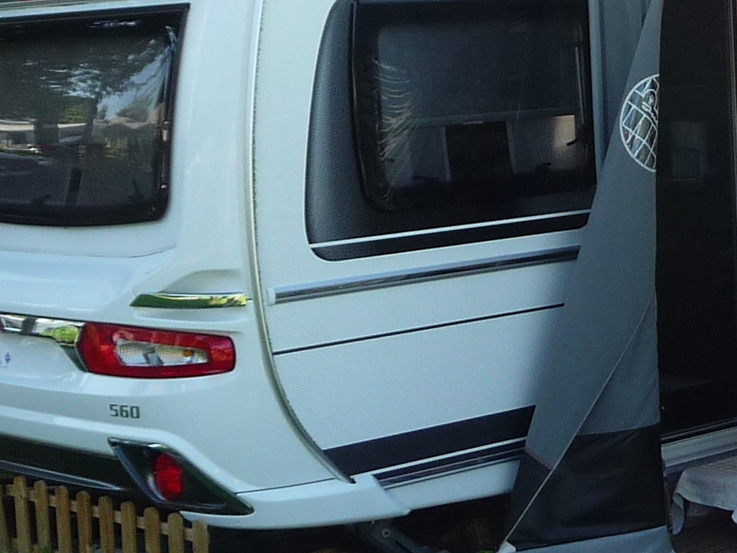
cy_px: 213
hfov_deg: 19.7
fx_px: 2065
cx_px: 724
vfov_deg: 15.2
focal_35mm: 97
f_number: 3.3
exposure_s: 1/200
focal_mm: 4.7
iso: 100
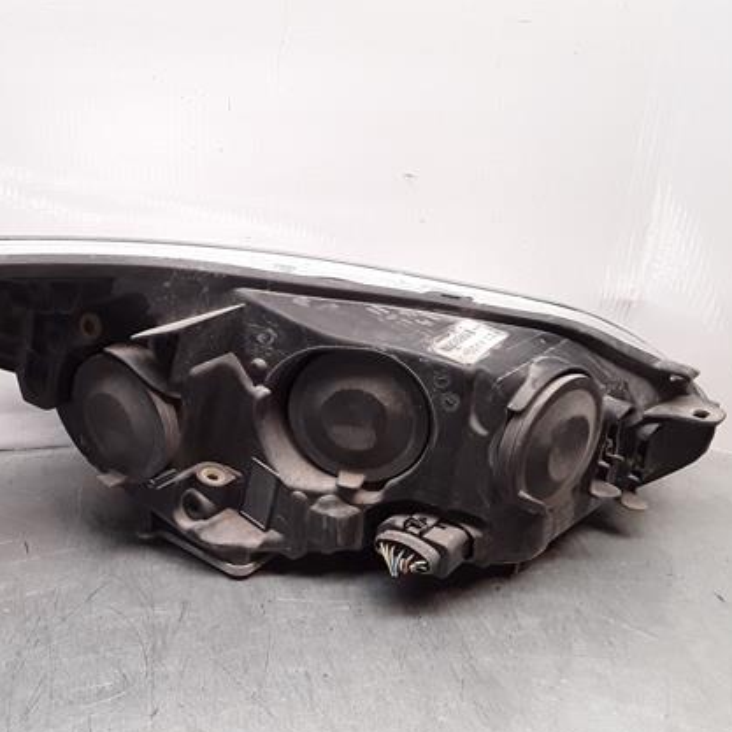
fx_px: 909
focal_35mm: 38
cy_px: 391
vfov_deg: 43.8
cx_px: 195
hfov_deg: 42.7
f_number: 1.9
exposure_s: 1/100
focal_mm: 2.91
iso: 100
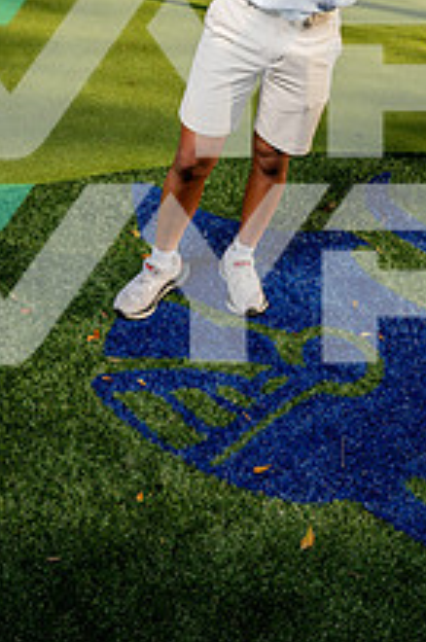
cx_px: 295
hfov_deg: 32.2
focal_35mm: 41
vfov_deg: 43.6
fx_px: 730
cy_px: 70
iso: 100
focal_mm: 20
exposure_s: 1/250
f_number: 8
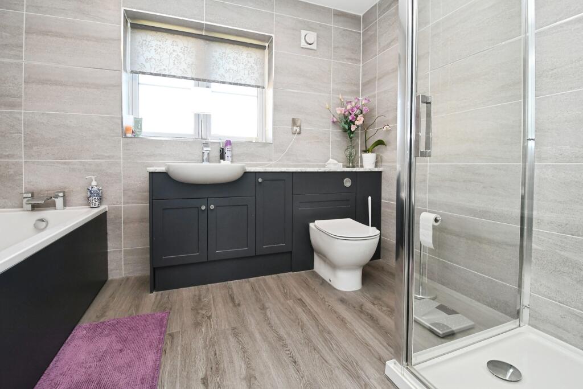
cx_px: 292
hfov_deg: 100.4
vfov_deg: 77.3
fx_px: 243
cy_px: 194
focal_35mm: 15
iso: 800
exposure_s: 1/60
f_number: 7.1
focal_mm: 10
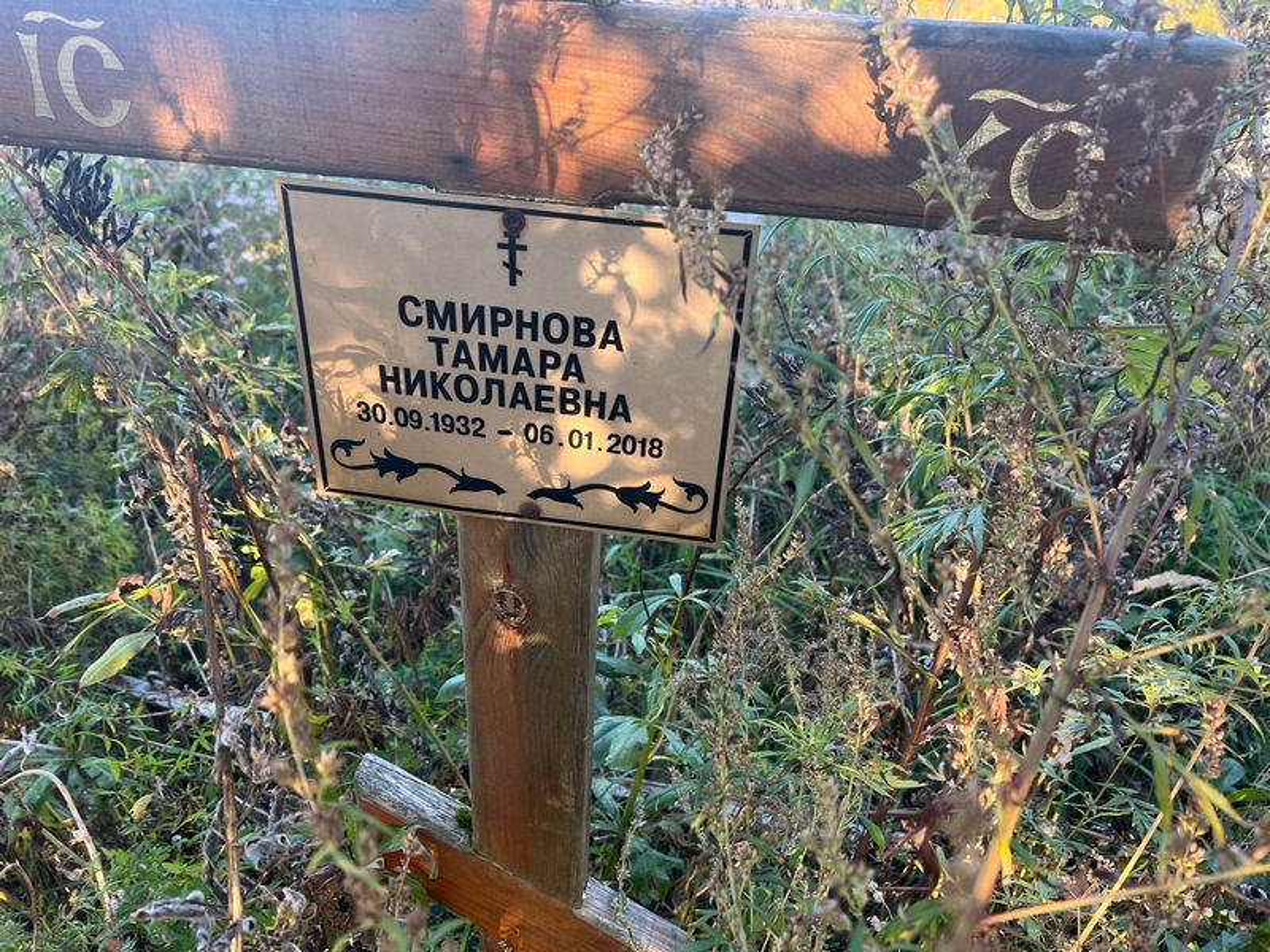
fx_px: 954
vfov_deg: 53.1
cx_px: 635
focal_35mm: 26
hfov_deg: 67.3
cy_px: 476
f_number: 1.5
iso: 50
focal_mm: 5.7
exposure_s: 1/121
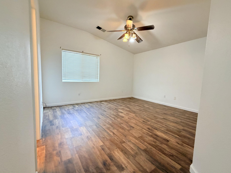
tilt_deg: -6.8
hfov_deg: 98.2
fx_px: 100
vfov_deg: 81.7
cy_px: 87
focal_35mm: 15
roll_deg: -1.3
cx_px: 115
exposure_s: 1/60
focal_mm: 2.22
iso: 250
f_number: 2.2
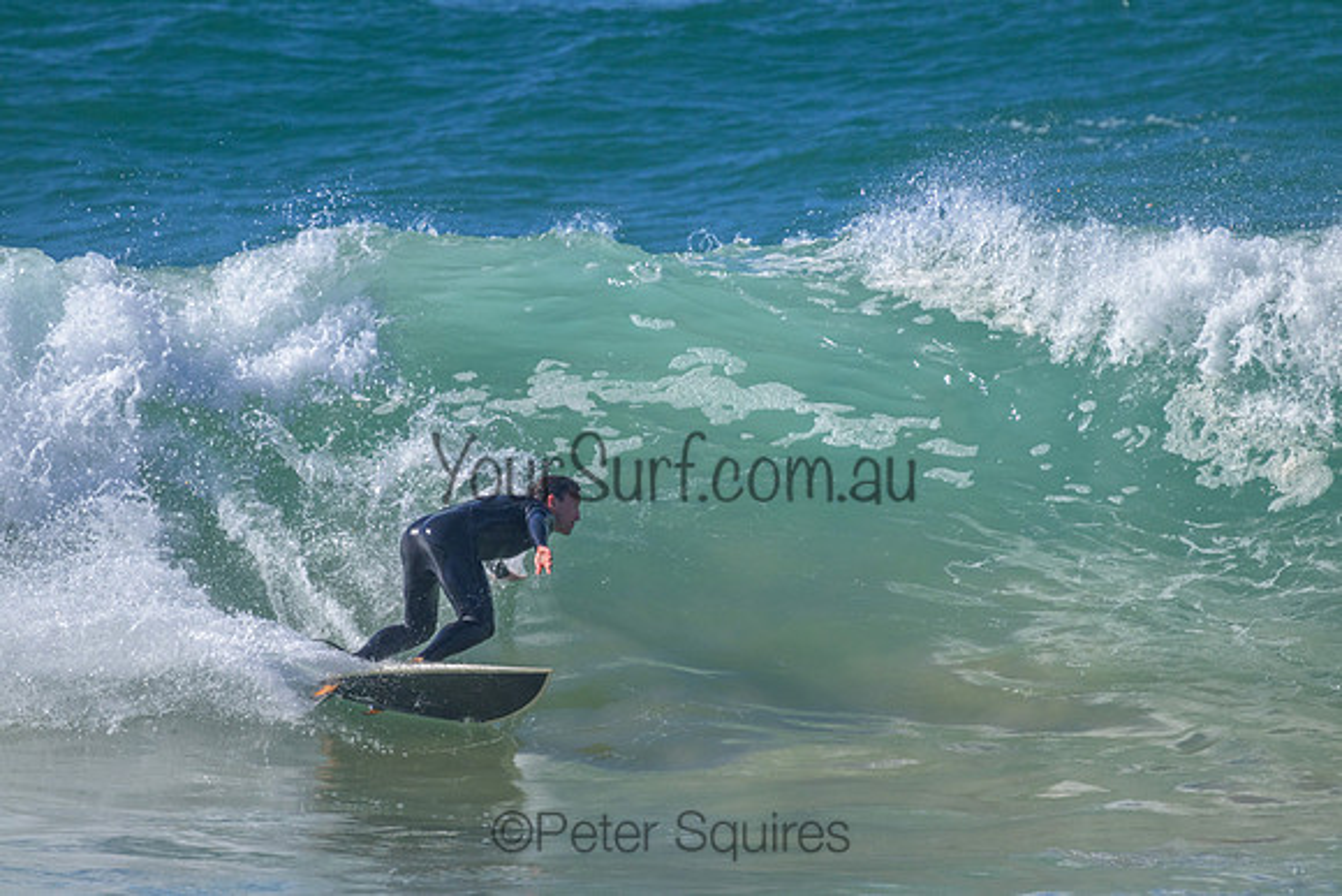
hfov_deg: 2.6
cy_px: 448
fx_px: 29828
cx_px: 671
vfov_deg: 1.7
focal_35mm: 800
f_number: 11
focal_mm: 800
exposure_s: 1/2000
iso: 1400
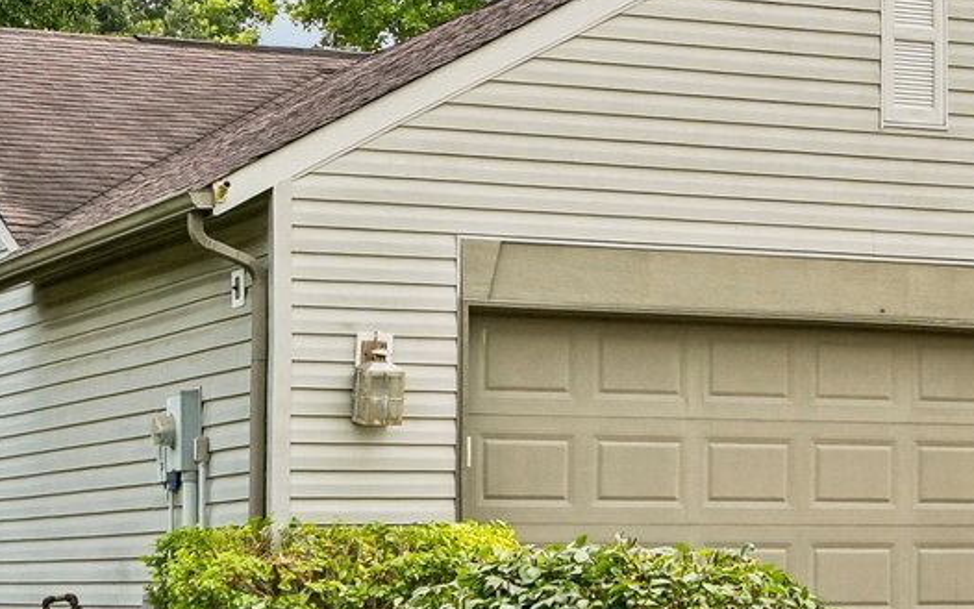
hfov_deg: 17.0
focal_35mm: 119
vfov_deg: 10.9
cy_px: 27
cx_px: 1061
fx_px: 3159
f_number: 8
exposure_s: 1/500
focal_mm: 30
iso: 100
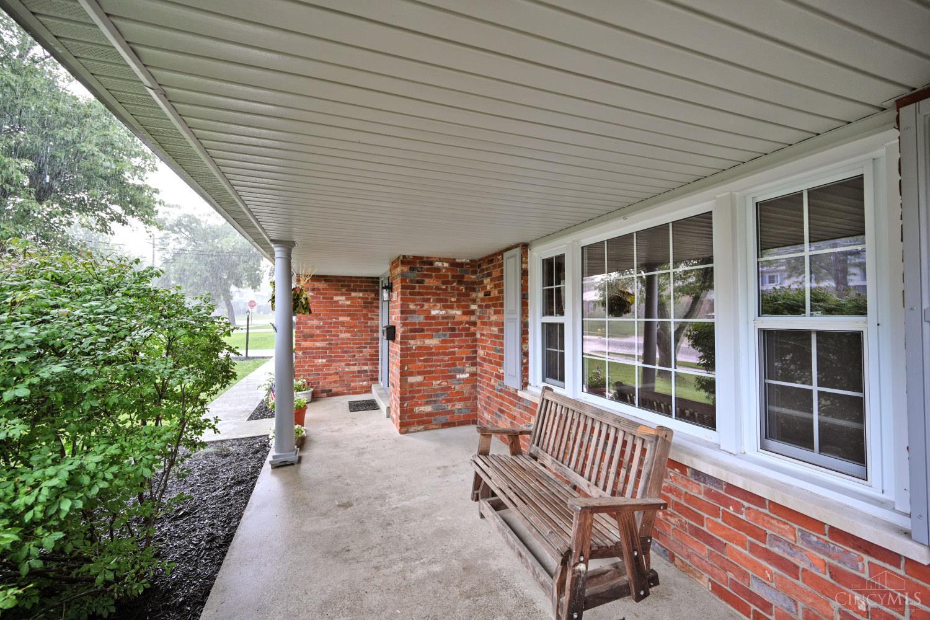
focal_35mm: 14
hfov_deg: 102.3
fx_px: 375
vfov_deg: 79.2
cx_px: 465
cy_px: 310
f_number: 4
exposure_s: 1/125
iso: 560
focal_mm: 14.5
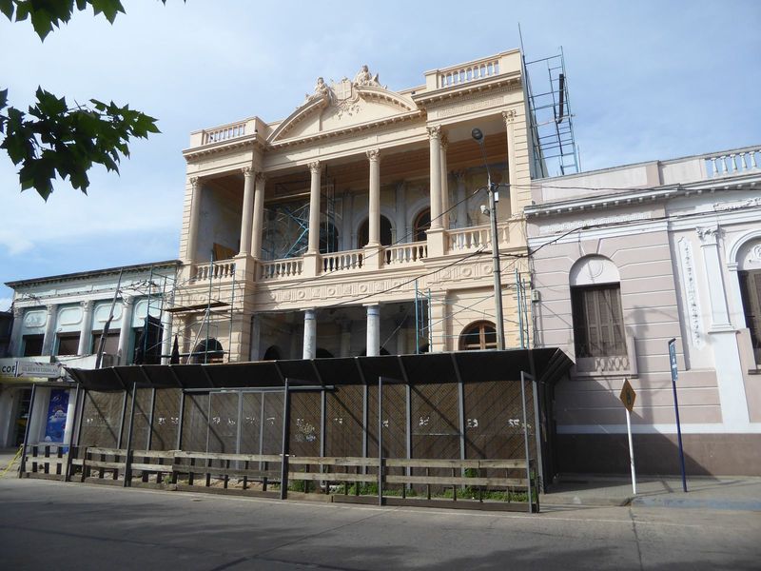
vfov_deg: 54.9
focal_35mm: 25
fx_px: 550
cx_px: 380
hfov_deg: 69.4
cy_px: 286
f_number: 3.3
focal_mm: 4.3
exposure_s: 1/800
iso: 80
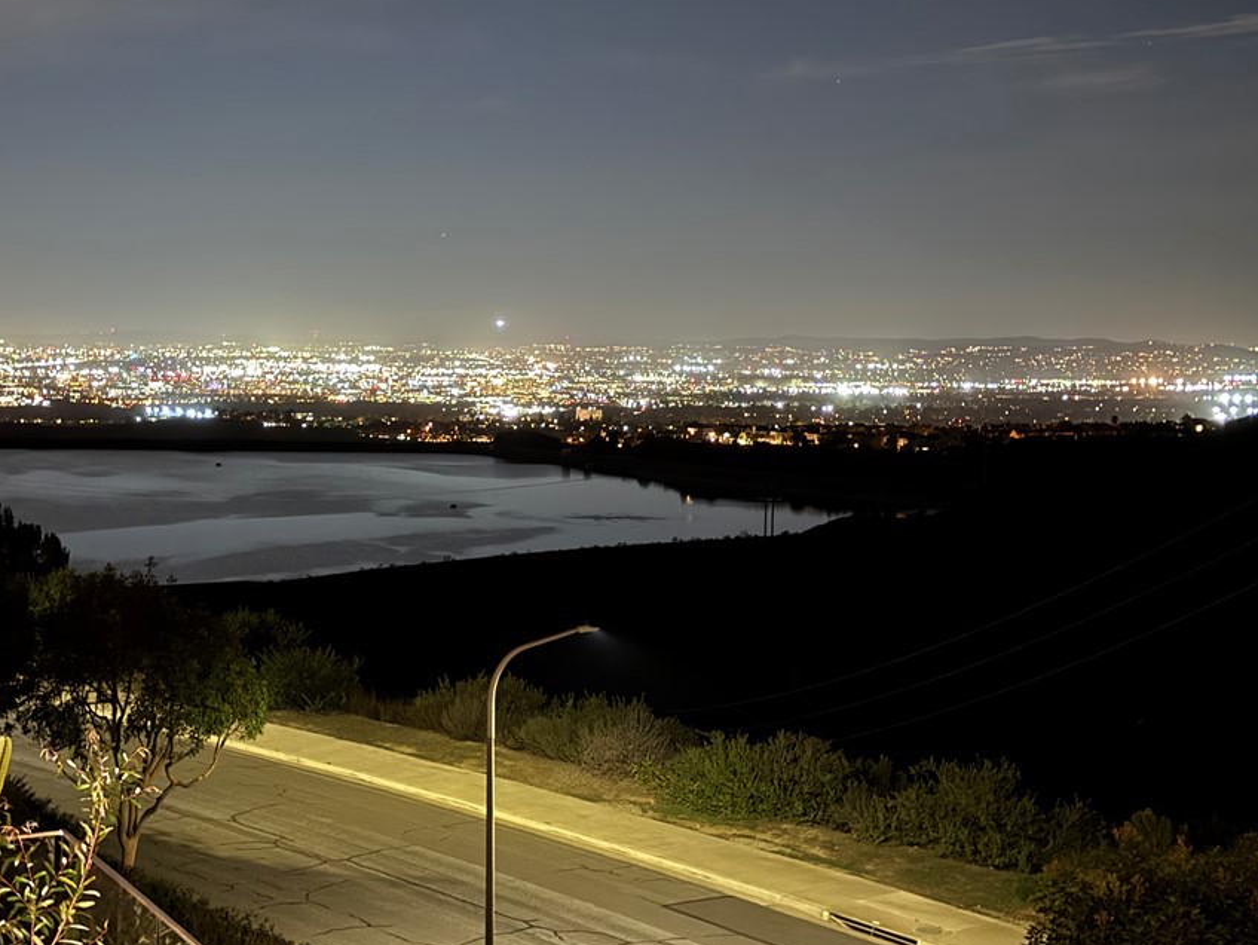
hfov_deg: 33.1
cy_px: 441
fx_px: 2109
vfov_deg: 25.2
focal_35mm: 58
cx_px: 511
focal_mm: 6.76
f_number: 1.78
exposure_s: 1/2
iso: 640
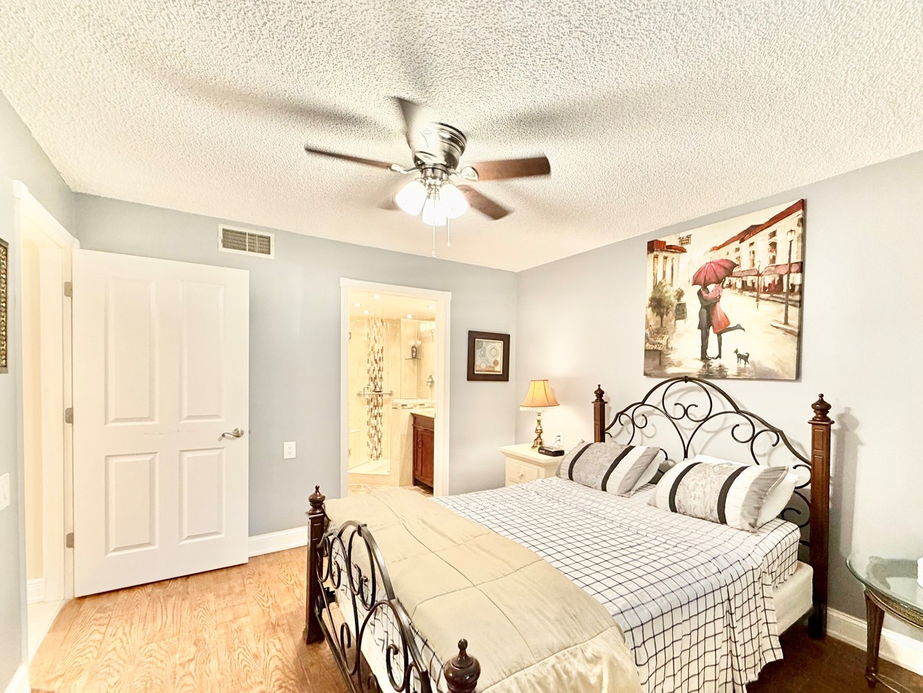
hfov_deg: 94.1
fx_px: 427
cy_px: 382
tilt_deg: -1.5
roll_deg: -0.1
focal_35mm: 16
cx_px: 513
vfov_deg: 77.9
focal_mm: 2.22
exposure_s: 1/60
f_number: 2.2
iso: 320
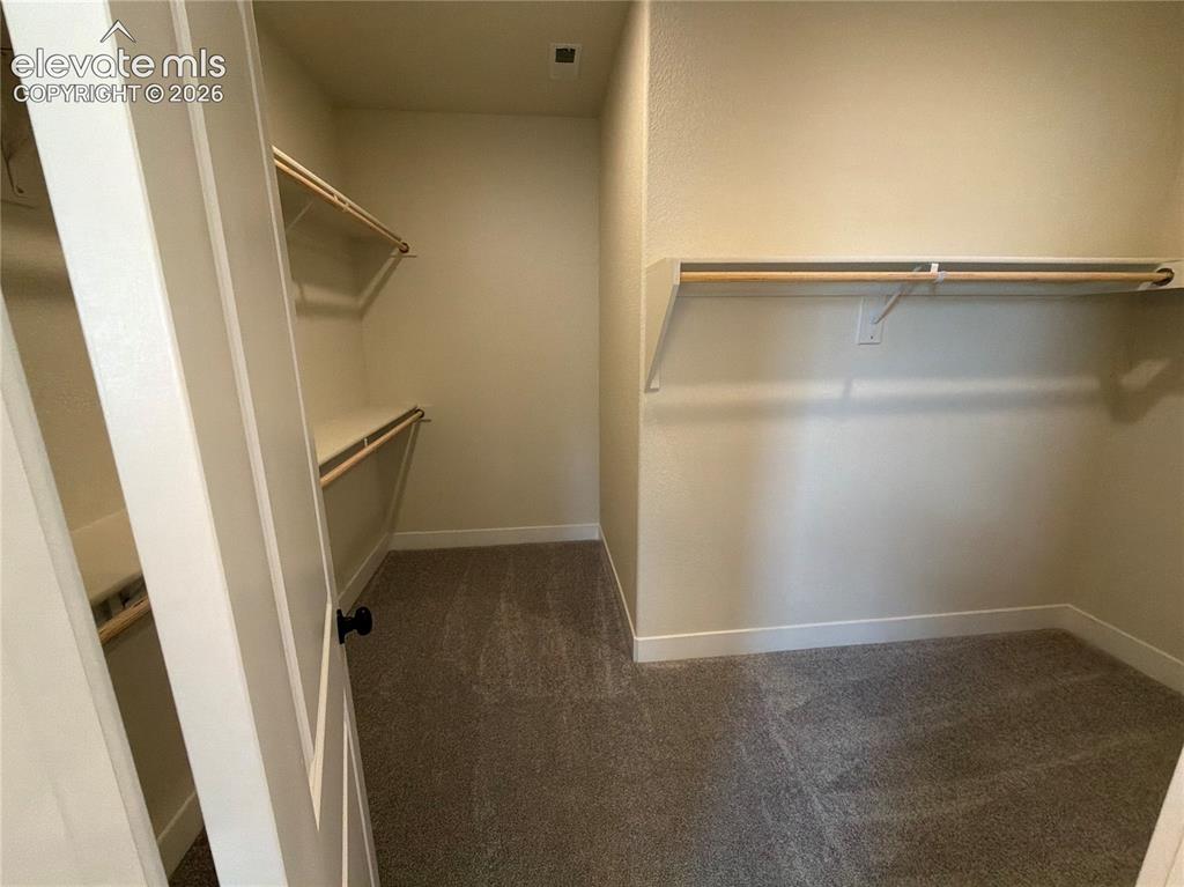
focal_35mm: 14
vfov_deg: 85.6
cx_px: 592
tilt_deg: -13.6
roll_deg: +1.1
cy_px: 444
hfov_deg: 102.1
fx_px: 479
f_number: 2.2
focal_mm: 2.22
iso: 320
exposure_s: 1/120
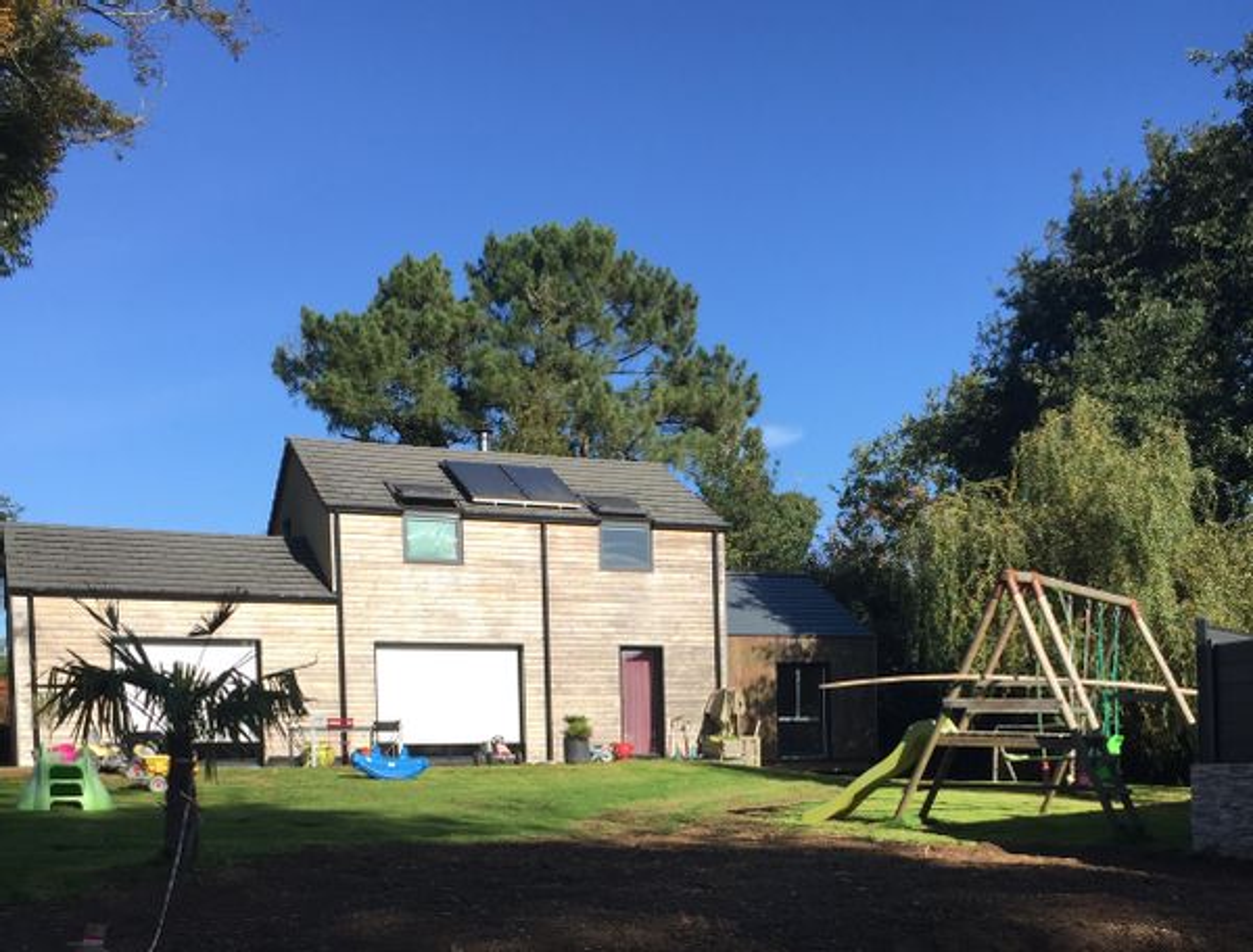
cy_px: 476
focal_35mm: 29
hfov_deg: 61.4
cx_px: 626
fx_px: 1055
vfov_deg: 48.6
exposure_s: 1/1276
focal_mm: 4.15
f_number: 2.2
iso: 32
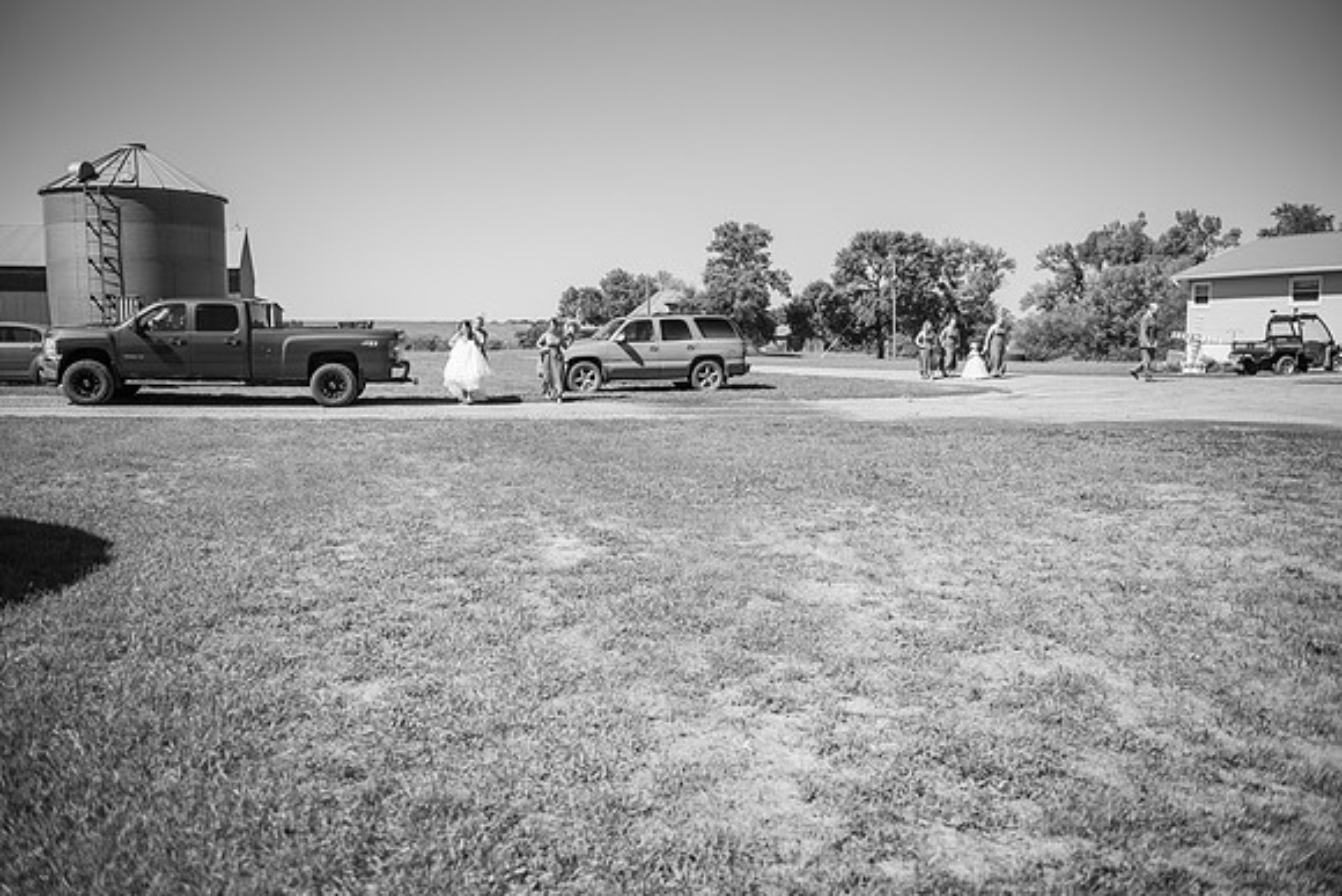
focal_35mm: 29
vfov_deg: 45.0
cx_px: 671
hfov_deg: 63.6
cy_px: 448
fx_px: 1081
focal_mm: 29
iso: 100
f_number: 2.8
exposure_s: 1/4000
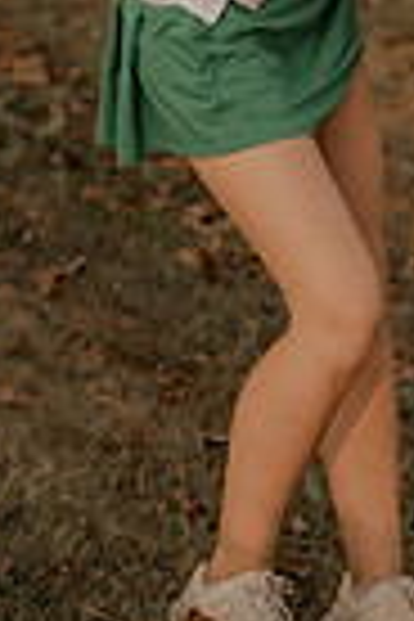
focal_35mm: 228
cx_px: 398
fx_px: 3933
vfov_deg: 9.0
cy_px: 108
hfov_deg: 6.0
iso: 1000
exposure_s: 1/2000
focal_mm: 70
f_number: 2.8
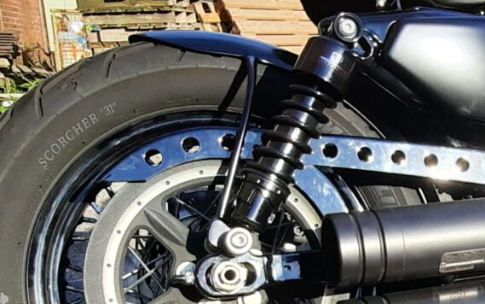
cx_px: 498
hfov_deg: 30.4
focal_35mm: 62
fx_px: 820
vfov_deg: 20.5
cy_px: 284
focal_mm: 1.74
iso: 40
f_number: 2.2
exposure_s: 1/641
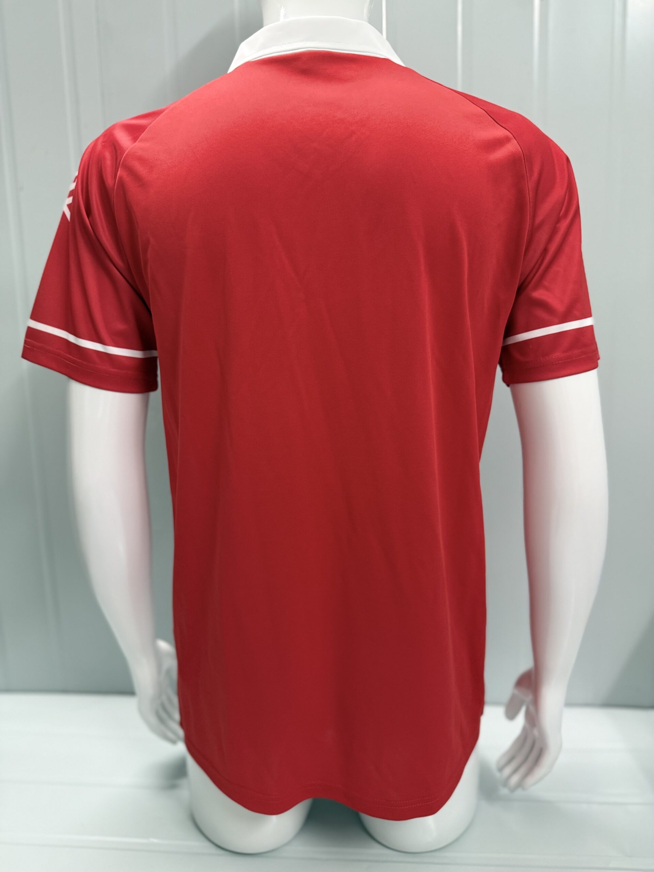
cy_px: 436
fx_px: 605
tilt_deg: -8.6
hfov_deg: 56.8
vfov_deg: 71.6
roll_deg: +0.9
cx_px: 327
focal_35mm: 24
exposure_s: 1/50
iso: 200
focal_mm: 6.76
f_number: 1.78
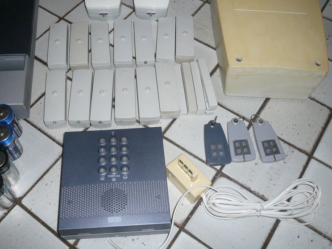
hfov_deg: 47.8
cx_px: 146
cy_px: 95
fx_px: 374
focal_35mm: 39
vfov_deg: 36.6
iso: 100
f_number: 2.8
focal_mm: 4.7
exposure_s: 1/30
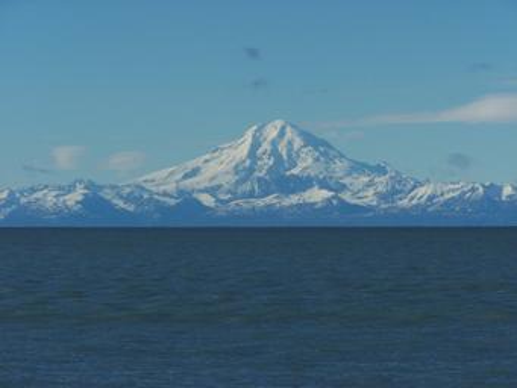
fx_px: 2824
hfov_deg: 10.5
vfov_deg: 7.9
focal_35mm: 189
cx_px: 258
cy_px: 194
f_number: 6.3
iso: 80
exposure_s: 1/800
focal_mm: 31.3
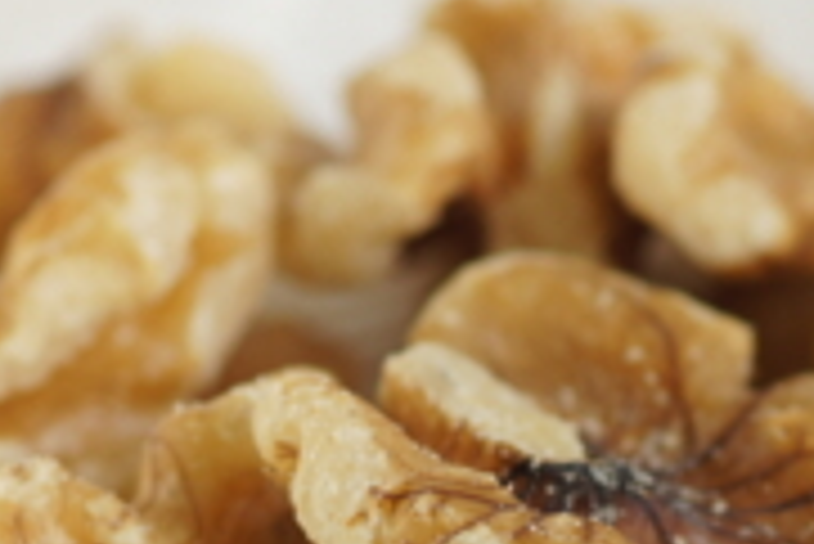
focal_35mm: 496
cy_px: 771
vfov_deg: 2.8
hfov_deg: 4.2
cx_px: 607
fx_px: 11224
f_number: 4.5
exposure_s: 1/160
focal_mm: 100
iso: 200
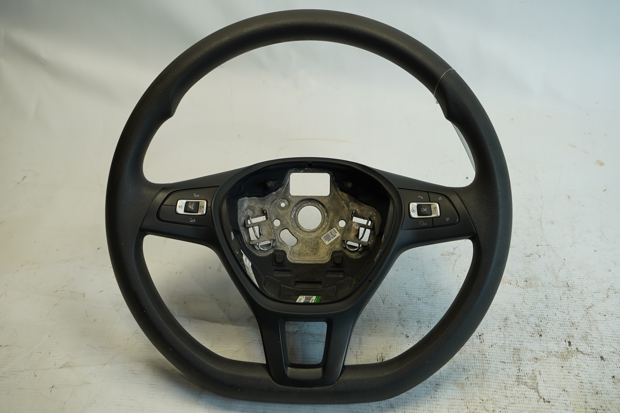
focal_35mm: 36
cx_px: 310
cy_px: 206
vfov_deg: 36.9
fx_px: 620
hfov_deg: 53.1
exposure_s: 1/160
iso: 320
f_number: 4
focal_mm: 24
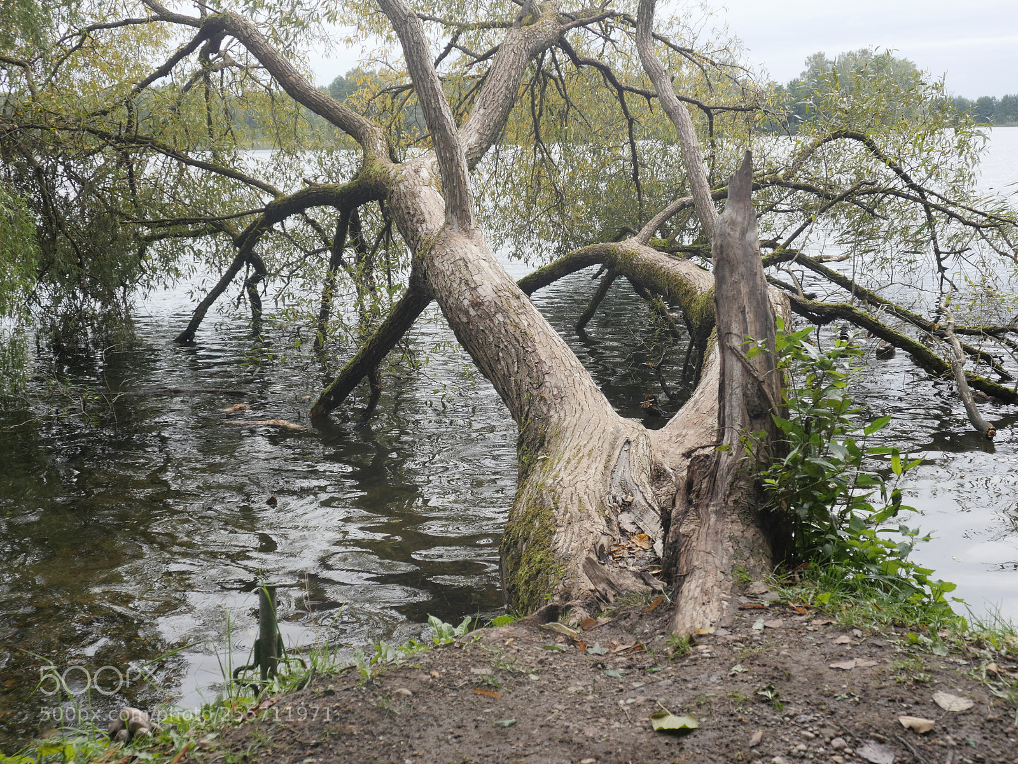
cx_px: 509
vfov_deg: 37.7
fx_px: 1118
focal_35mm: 38
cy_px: 382
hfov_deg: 49.0
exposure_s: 1/400
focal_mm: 19
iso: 500
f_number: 6
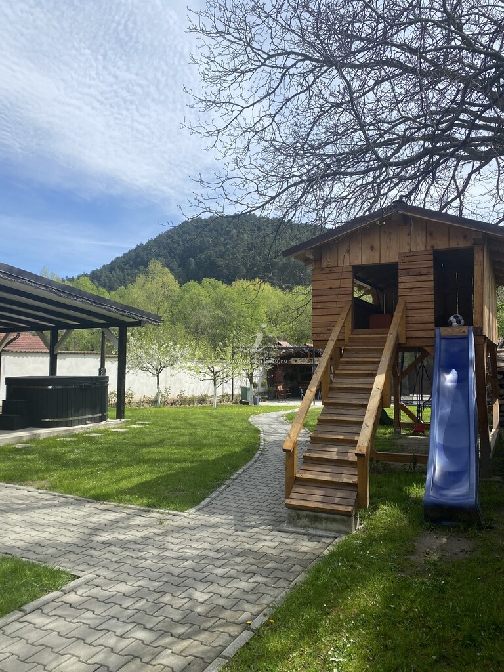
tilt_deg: +4.7
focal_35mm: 26
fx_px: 505
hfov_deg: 53.1
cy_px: 336
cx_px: 252
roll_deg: -0.3
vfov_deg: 67.3
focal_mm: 4.25
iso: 32
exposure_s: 1/2817
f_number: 1.8
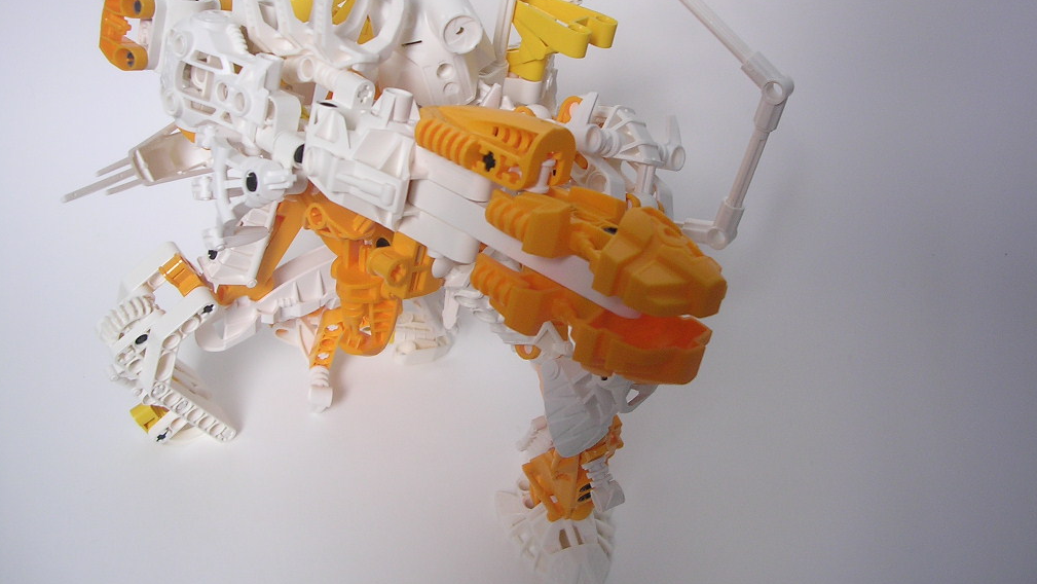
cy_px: 216
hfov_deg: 48.3
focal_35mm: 42
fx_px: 1155
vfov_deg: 28.3
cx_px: 519
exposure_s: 1/21.8
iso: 100
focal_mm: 5.8
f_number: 2.8
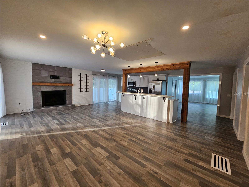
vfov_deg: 89.9
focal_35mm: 13
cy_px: 94
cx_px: 124
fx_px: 94
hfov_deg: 106.2
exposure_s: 1/60
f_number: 2.2
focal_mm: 2.2
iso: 100
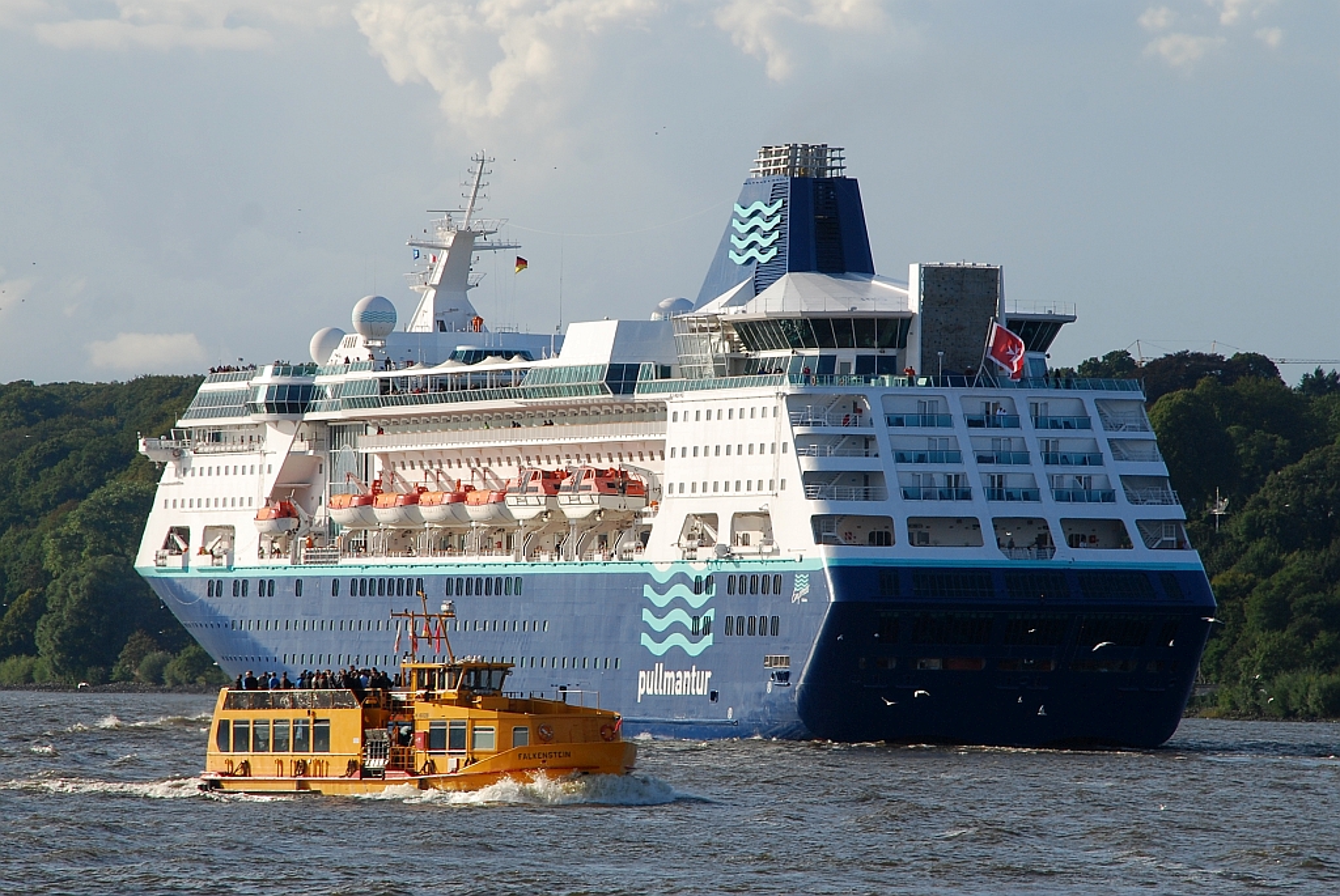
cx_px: 670
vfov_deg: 6.8
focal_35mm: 202
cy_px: 448
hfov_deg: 10.1
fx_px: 7545
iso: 160
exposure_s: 1/250
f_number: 10
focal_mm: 135
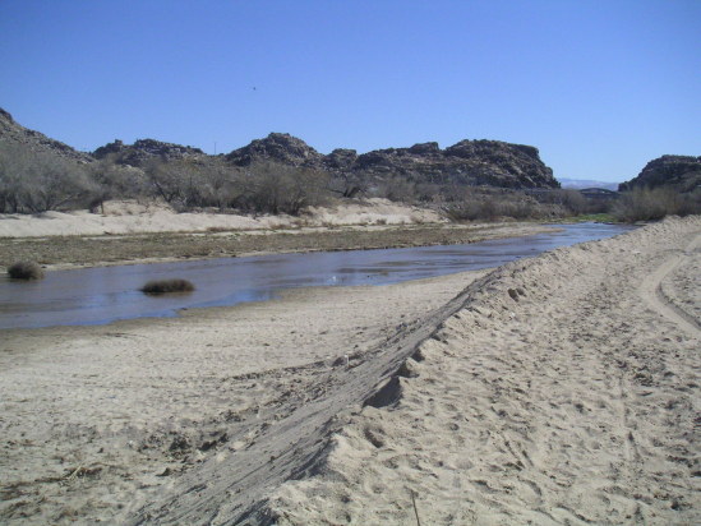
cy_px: 263
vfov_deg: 37.7
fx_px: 770
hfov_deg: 49.0
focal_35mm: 38
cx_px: 350
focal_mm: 6
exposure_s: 1/1000
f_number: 6.7
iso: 200
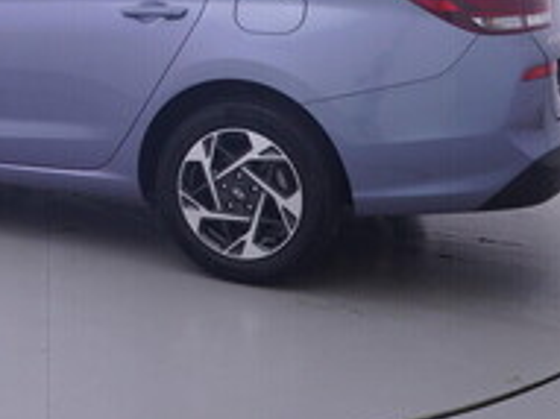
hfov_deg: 29.9
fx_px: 1009
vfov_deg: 22.4
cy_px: -16
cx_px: 72
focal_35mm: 62
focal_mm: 15
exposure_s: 1/80
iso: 200
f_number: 5
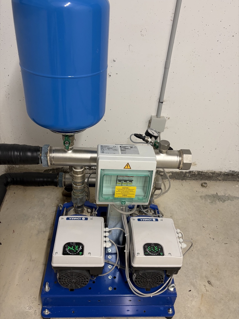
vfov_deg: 67.3
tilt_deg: -36.0
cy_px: 160
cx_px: 120
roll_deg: -0.4
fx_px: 239
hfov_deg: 53.1
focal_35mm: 26
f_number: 1.6
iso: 100
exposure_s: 1/50
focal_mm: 5.96
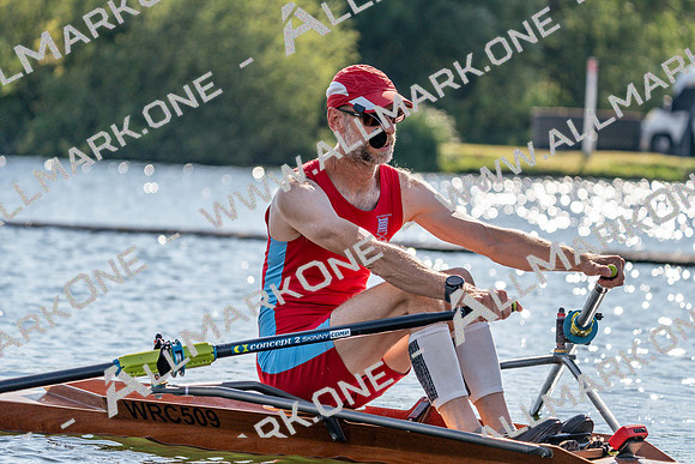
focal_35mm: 200
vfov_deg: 6.9
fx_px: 3862
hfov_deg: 10.3
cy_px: 232
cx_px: 348
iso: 200
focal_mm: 200
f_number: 5.6
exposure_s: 1/1600
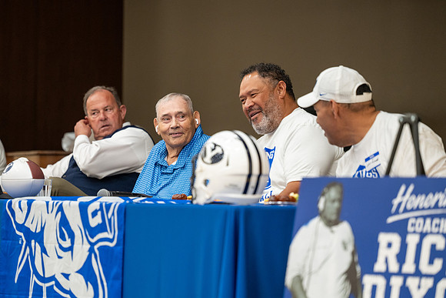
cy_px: 152
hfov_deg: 11.7
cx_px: 200
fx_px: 2172
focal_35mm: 175
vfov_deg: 7.8
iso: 1250
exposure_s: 1/200
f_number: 2.8
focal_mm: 155
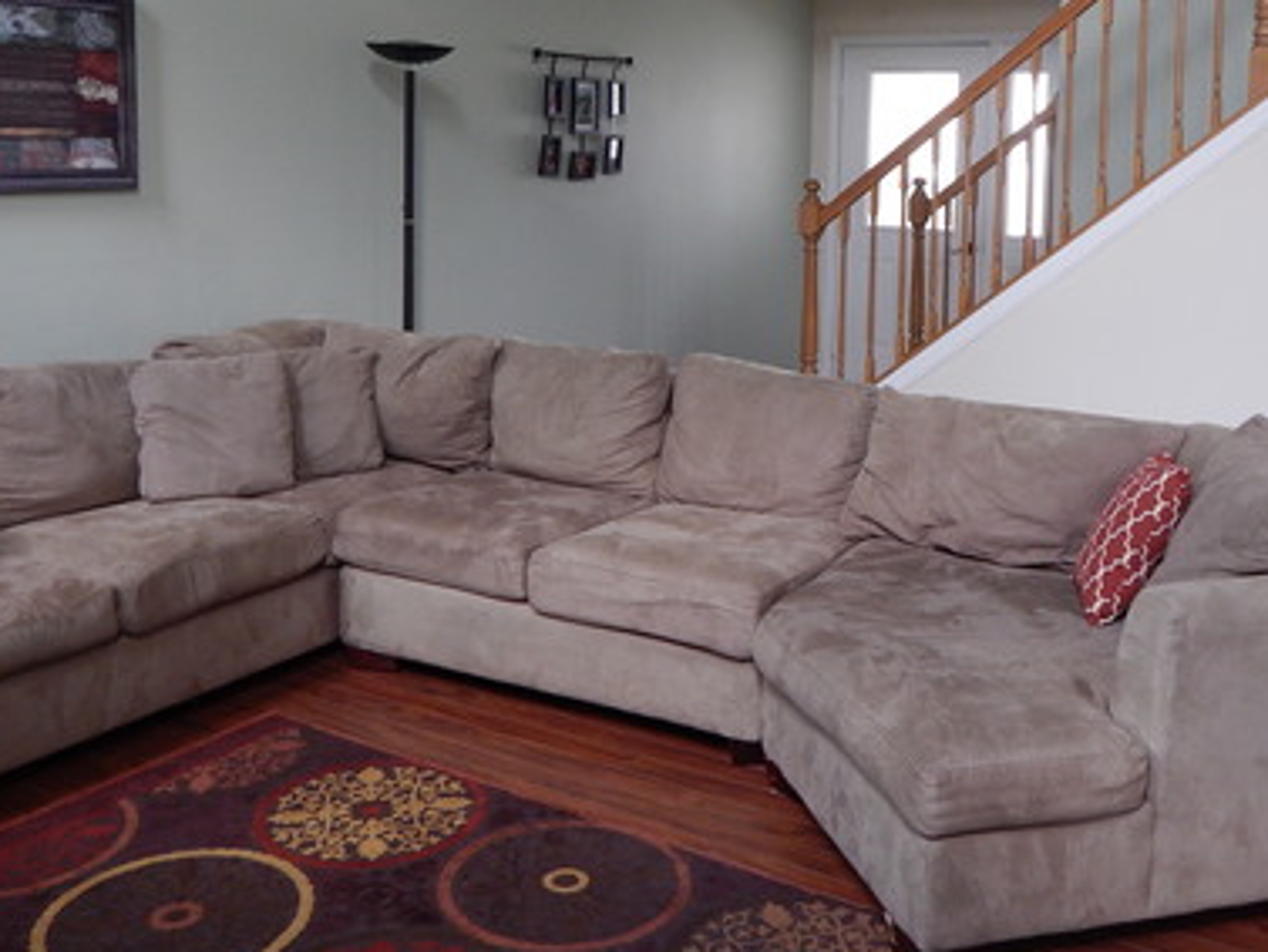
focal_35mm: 39
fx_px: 1429
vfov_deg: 36.2
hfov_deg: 47.7
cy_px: 269
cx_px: 710
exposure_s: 1/30
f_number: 3
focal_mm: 4
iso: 220
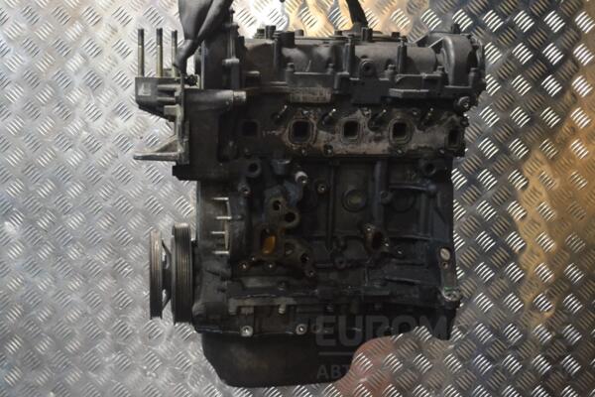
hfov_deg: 38.9
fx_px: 843
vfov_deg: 26.5
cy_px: 198
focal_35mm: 51
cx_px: 298
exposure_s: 1/80
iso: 3200
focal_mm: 34
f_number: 5
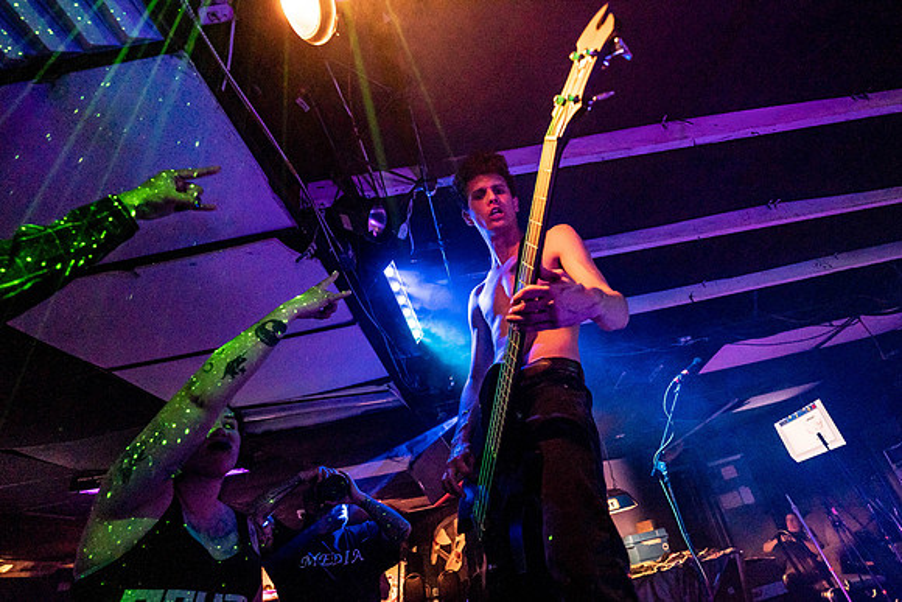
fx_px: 394
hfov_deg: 97.4
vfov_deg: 74.6
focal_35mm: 16
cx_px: 500
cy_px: 334
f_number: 2.8
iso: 3200
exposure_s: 1/250
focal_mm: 14
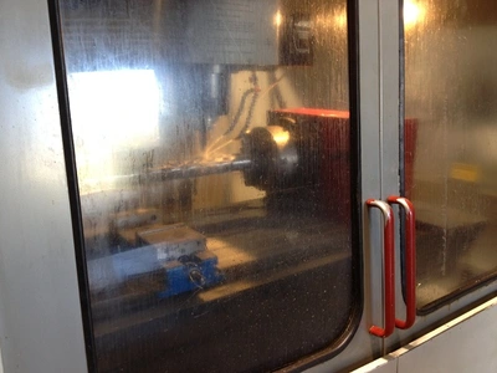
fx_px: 503
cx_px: 248
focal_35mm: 35
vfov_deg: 40.7
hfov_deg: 52.6
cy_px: 186
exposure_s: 1/20
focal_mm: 4.28
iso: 80
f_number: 2.4
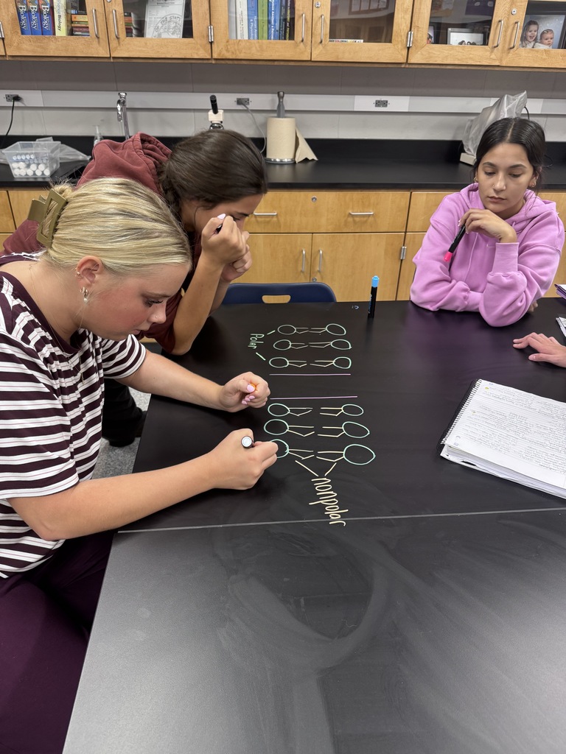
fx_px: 523
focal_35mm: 24
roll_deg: -1.4
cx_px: 283
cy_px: 377
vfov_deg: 71.6
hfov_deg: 56.8
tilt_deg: -31.1
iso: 160
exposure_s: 1/60
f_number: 1.78
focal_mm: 6.76
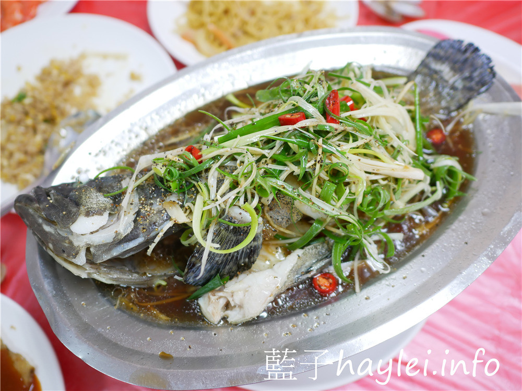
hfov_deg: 60.0
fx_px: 452
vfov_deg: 46.8
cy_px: 196
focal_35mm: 30
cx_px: 261
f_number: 1.7
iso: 320
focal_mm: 15
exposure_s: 1/60
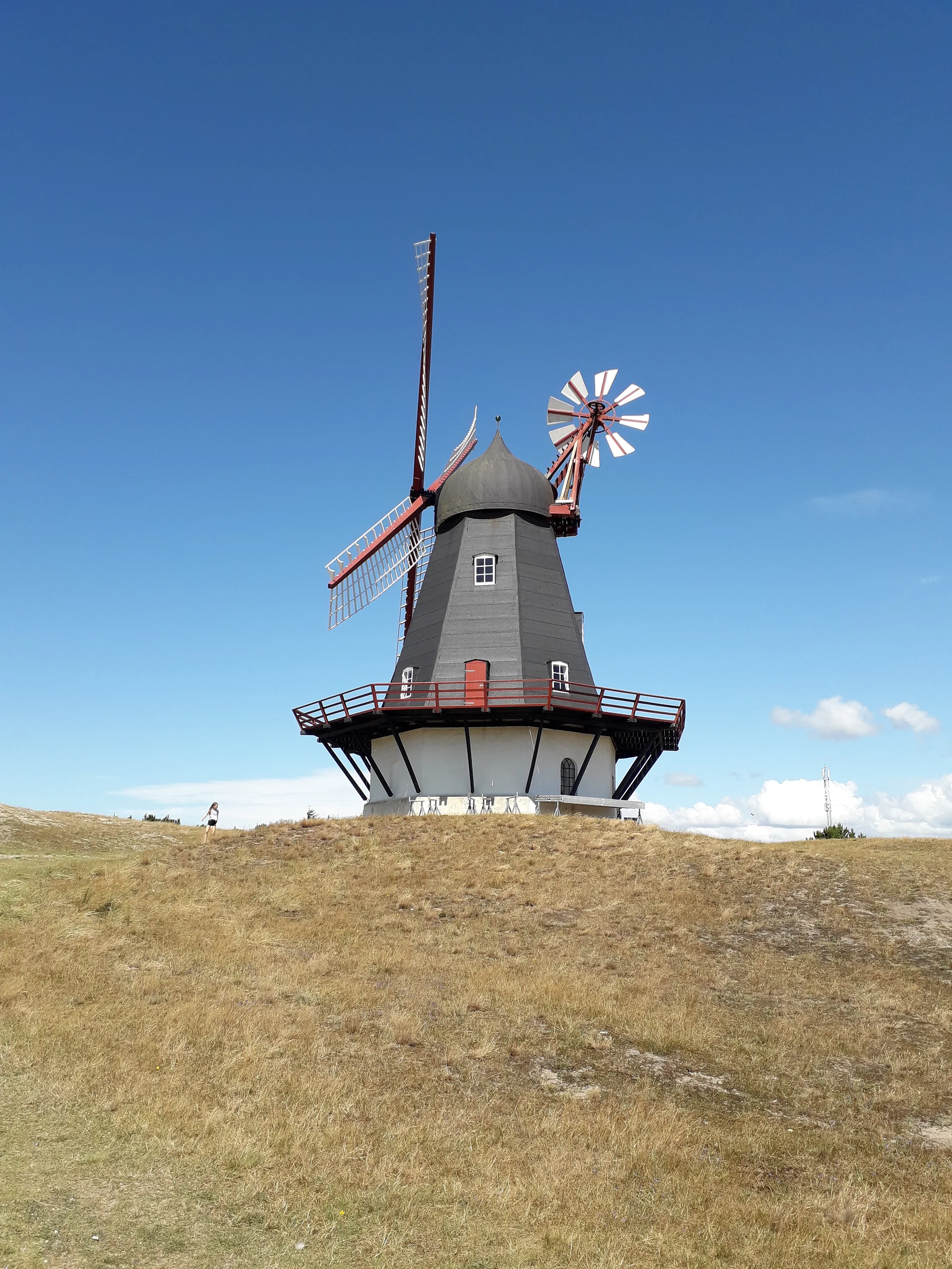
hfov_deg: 51.4
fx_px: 990
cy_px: 634
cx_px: 476
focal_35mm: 27
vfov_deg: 65.3
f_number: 1.9
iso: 40
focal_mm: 3.6
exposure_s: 1/1524
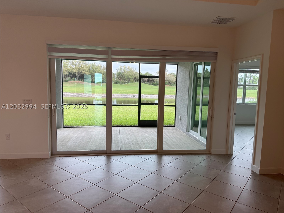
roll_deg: -1.3
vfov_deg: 56.8
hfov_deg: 71.6
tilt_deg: -5.6
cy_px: 106
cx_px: 142
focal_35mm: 24
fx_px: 197
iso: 100
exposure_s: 1/421
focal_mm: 6.76
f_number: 1.78
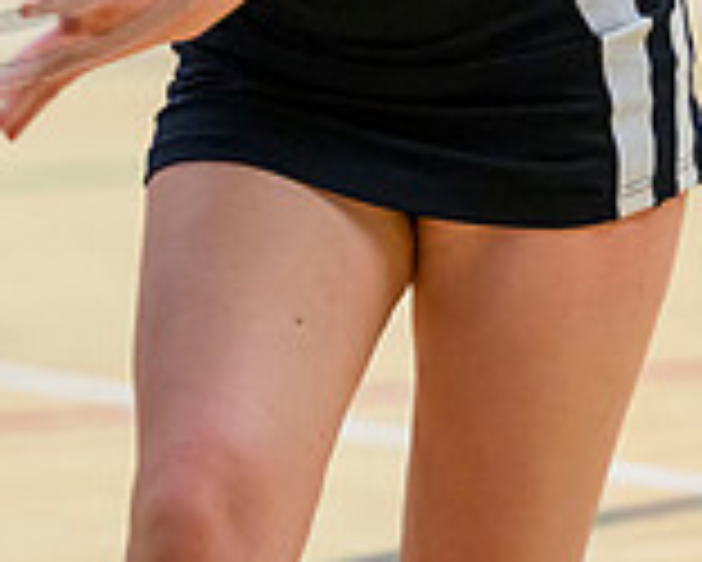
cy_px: -422
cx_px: 341
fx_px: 12993
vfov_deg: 2.5
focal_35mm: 625
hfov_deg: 3.1
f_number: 3.2
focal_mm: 145
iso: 6400
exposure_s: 1/1000
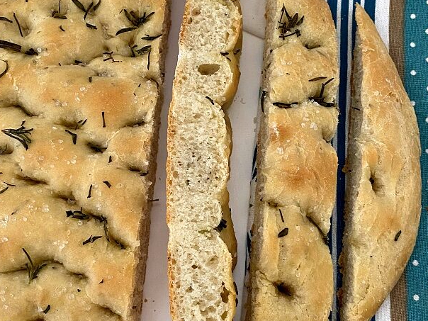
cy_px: 177
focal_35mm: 31
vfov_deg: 45.4
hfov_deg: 58.3
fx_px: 383
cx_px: 201
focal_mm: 4.25
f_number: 1.8
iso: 125
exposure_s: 1/66
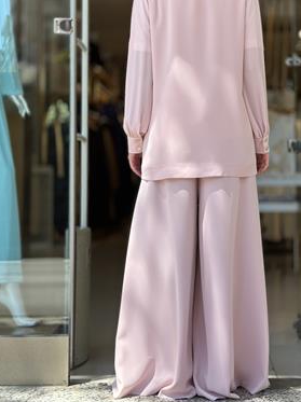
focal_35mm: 67
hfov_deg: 21.8
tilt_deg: +2.8
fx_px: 778
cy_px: 141
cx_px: 203
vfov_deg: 28.8
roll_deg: -0.8
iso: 80
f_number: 1.78
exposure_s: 1/1000
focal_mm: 6.86
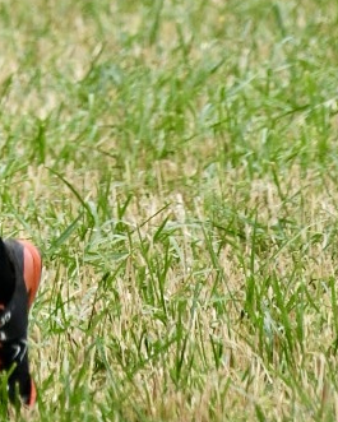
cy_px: -395
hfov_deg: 1.8
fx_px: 10724
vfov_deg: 2.2
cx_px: -163
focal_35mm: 858
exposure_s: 1/1000
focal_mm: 145
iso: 1600
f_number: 4.8
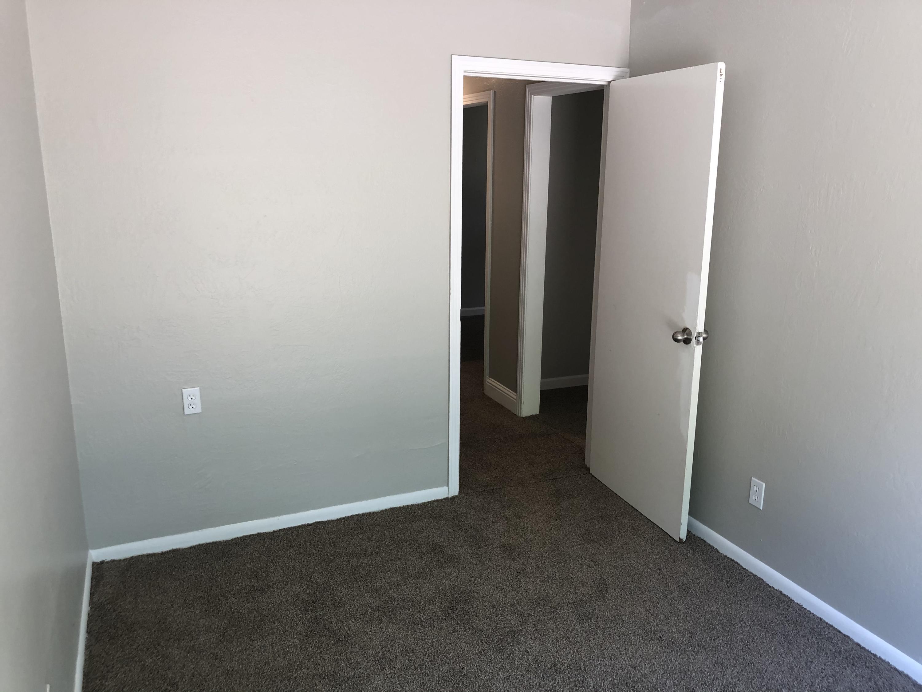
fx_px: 746
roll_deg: -1.0
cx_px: 461
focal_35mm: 28
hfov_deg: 63.4
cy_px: 346
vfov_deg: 49.7
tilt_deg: -14.4
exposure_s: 1/40
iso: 25
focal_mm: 3.99
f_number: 1.8
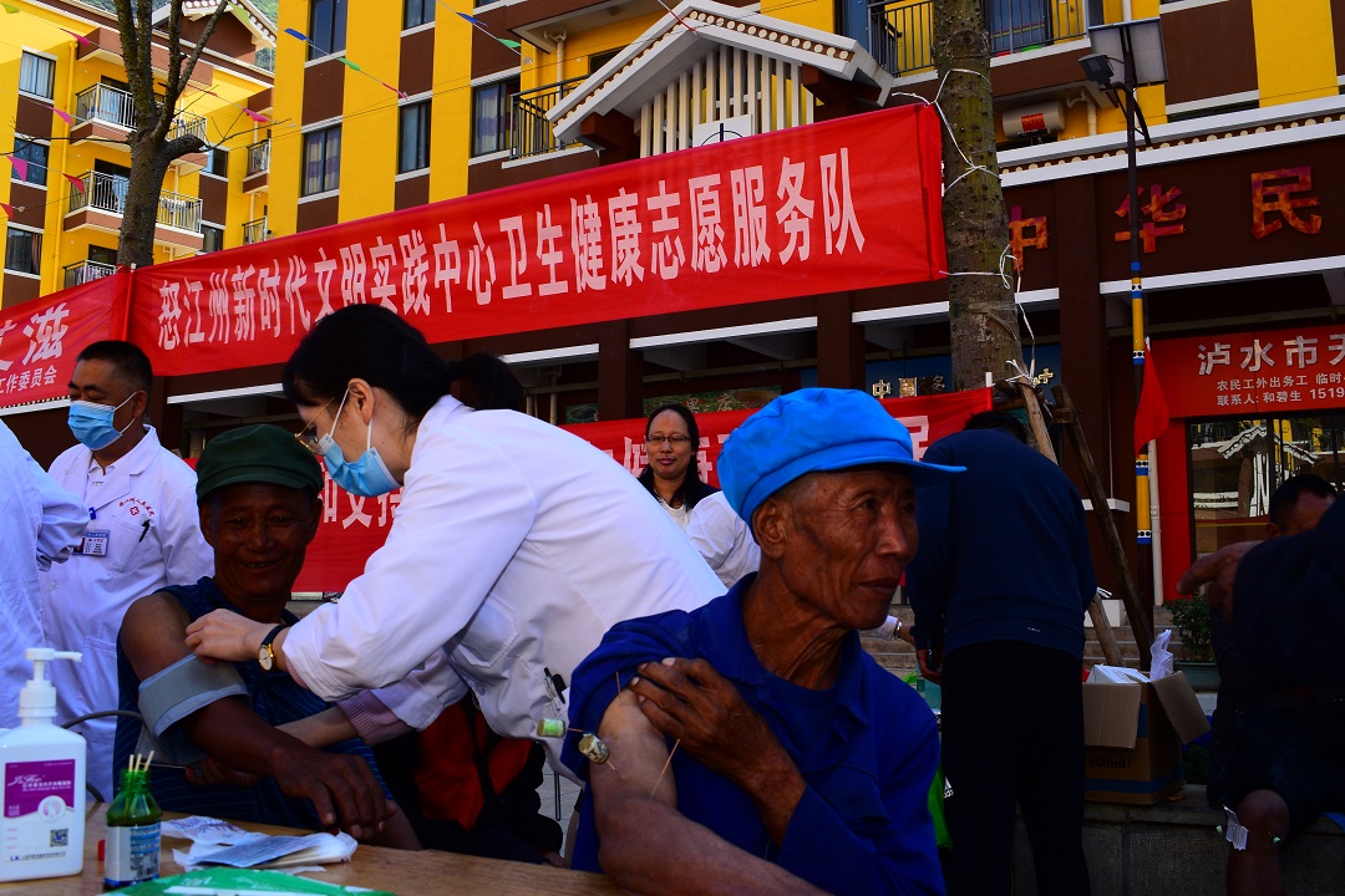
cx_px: 672
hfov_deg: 57.2
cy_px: 448
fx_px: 1233
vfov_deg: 40.0
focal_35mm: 33
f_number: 9.5
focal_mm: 22
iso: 200
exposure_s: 1/180
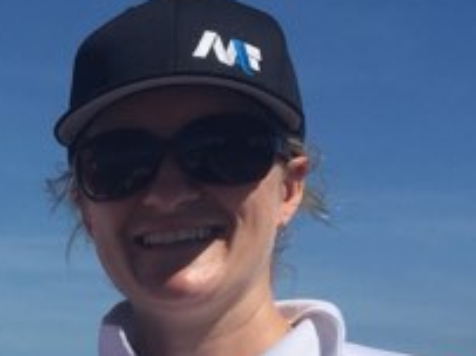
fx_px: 1690
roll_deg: -1.8
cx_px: -265
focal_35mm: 123
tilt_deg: +3.7
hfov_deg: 14.8
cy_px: 420
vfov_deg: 11.8
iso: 32
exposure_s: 1/3968
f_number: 2.2
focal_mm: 4.15
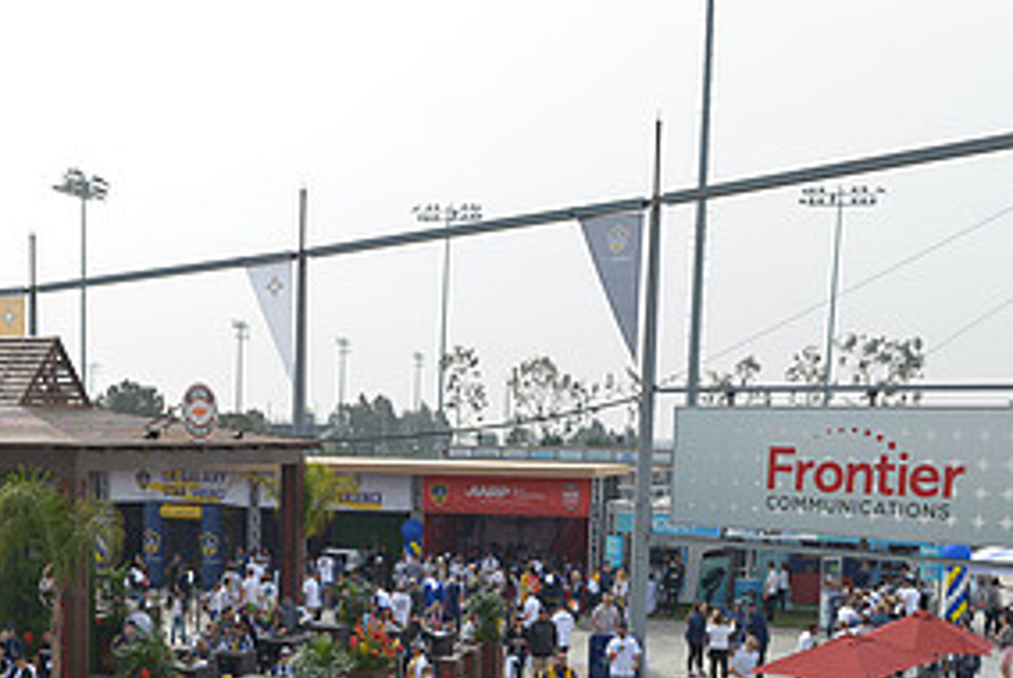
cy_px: 633
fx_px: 1380
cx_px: 275
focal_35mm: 49
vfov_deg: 26.5
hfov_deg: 39.4
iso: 200
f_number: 5.6
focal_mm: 24
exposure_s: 1/1000
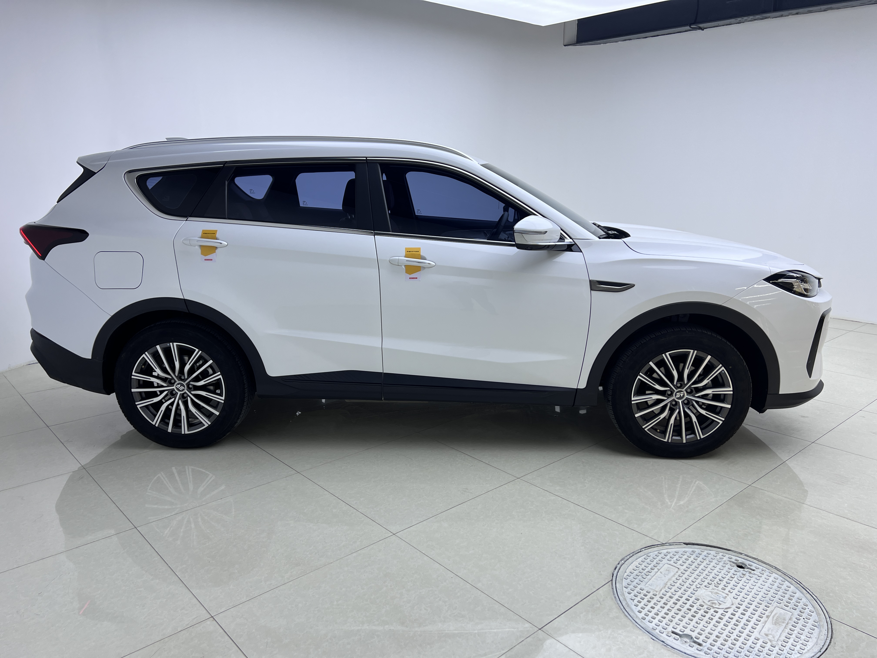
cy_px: 329
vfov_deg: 53.1
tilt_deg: -13.8
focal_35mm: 26
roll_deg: -0.6
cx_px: 438
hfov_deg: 67.3
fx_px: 659
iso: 40
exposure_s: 1/166
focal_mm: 5.7
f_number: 1.5
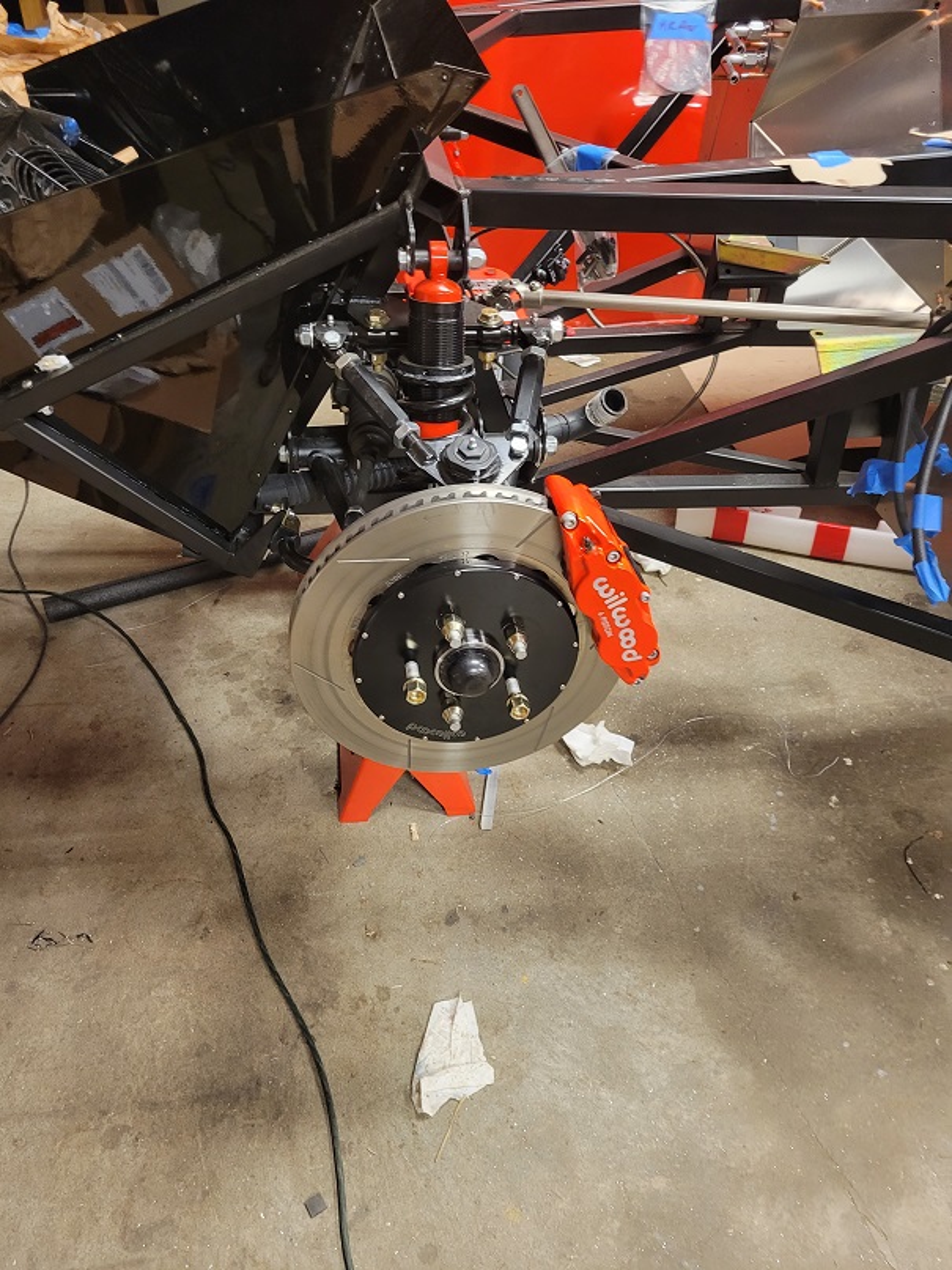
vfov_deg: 67.3
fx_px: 954
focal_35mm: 26
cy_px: 635
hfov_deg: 53.1
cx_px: 476
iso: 400
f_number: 1.8
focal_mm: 5.4
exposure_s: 1/40
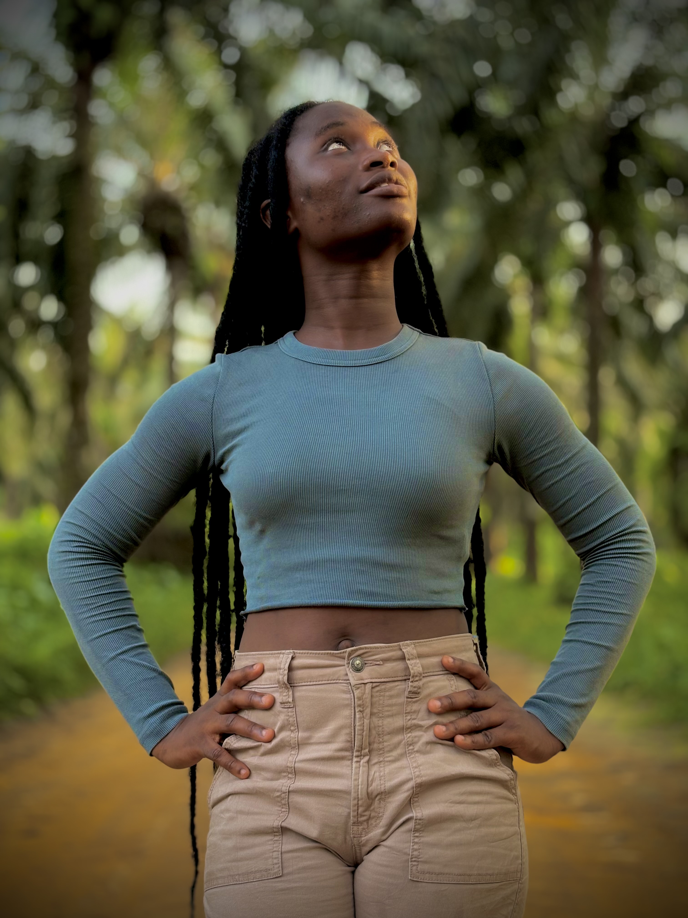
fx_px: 1378
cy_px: 459
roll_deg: -1.2
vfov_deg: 36.8
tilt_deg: +9.0
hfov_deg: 28.0
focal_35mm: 52
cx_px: 344
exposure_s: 1/60
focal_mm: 5.96
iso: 50
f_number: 1.6
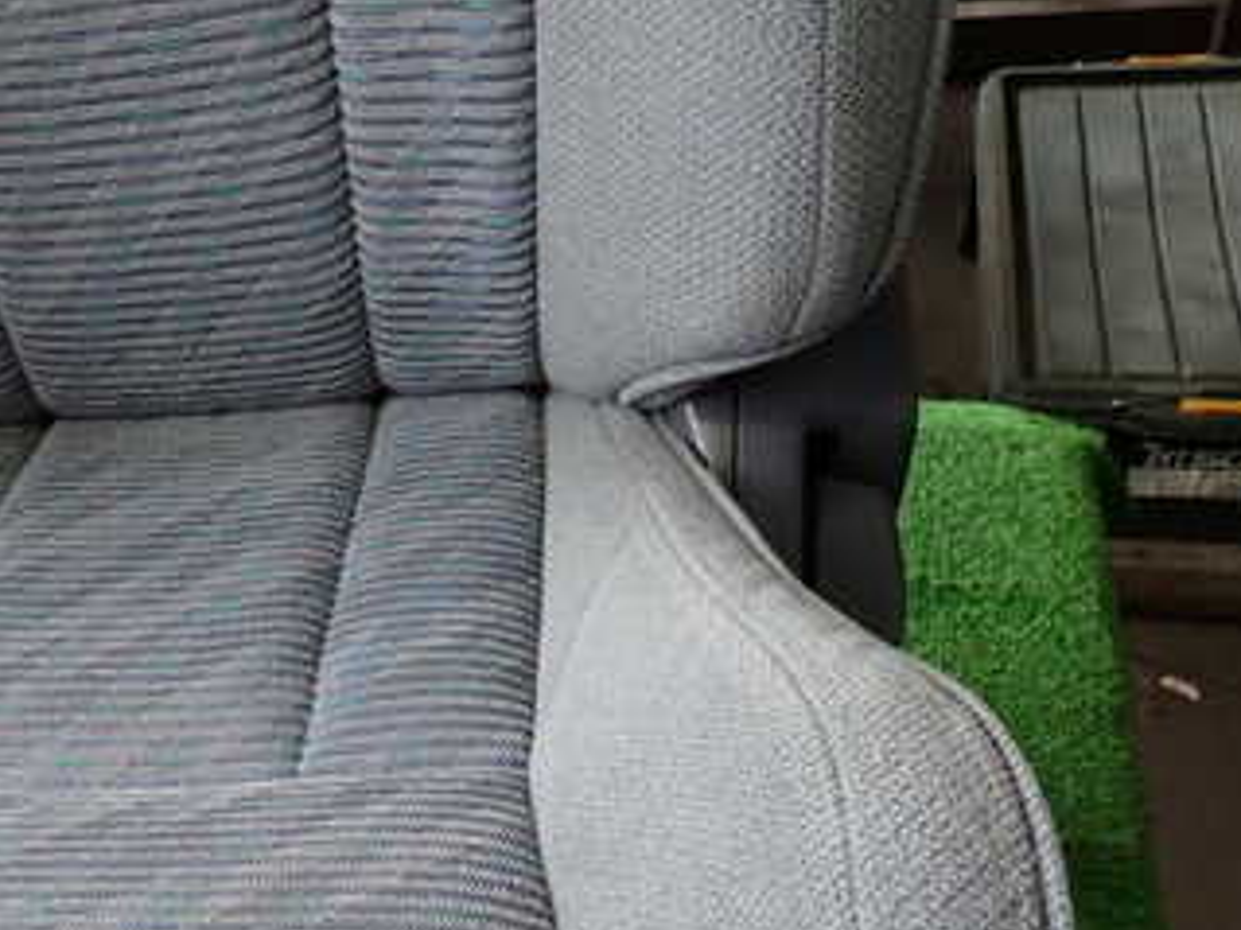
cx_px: 101
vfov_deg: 29.4
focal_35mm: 47
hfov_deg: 37.5
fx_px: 1684
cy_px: 864
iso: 100
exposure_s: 1/60
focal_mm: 4.5
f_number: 2
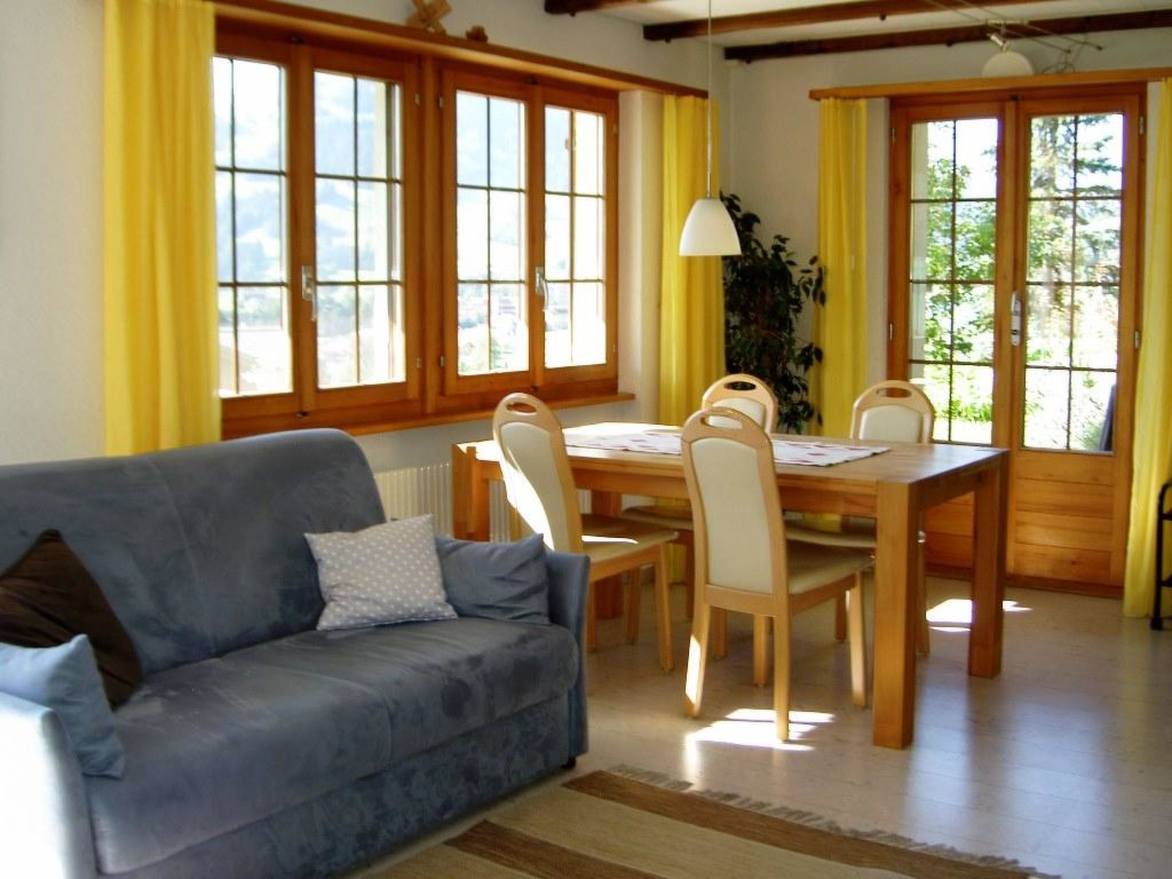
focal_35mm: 39
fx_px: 1320
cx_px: 586
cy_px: 440
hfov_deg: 47.9
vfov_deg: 36.8
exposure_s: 1/50
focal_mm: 8
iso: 50
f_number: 2.8
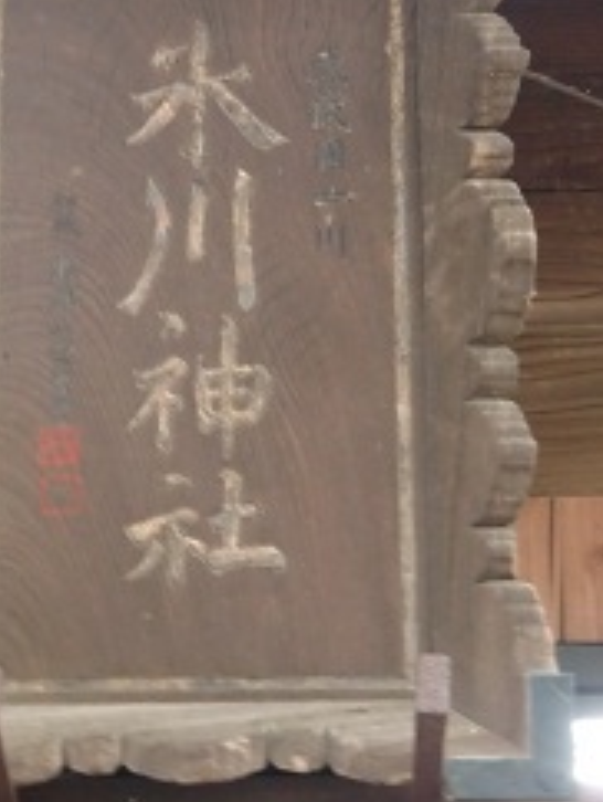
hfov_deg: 10.1
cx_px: 166
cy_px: 255
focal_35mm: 147
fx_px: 3408
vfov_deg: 13.4
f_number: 4.8
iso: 400
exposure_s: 1/8
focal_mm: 16
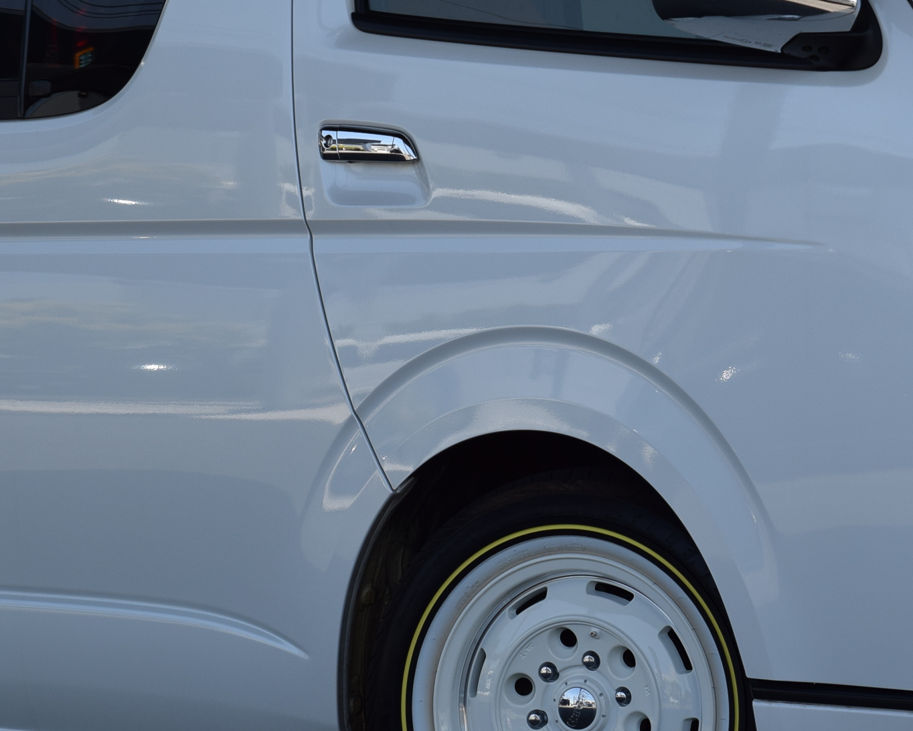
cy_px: 258
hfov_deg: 13.8
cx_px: 775
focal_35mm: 139
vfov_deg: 11.1
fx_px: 3758
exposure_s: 1/320
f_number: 9
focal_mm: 45
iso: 200
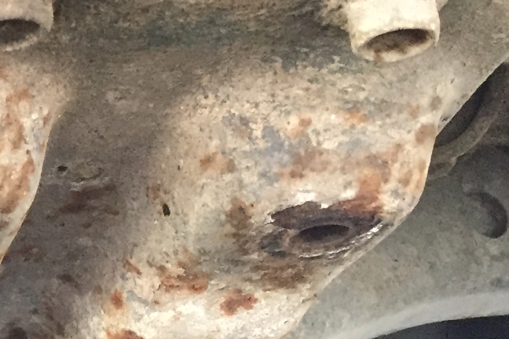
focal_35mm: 115
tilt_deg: +25.5
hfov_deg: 15.7
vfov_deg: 11.9
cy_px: 179
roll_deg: +2.2
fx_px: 1626
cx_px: -343
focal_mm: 4.15
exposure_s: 1/25
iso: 250
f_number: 2.2
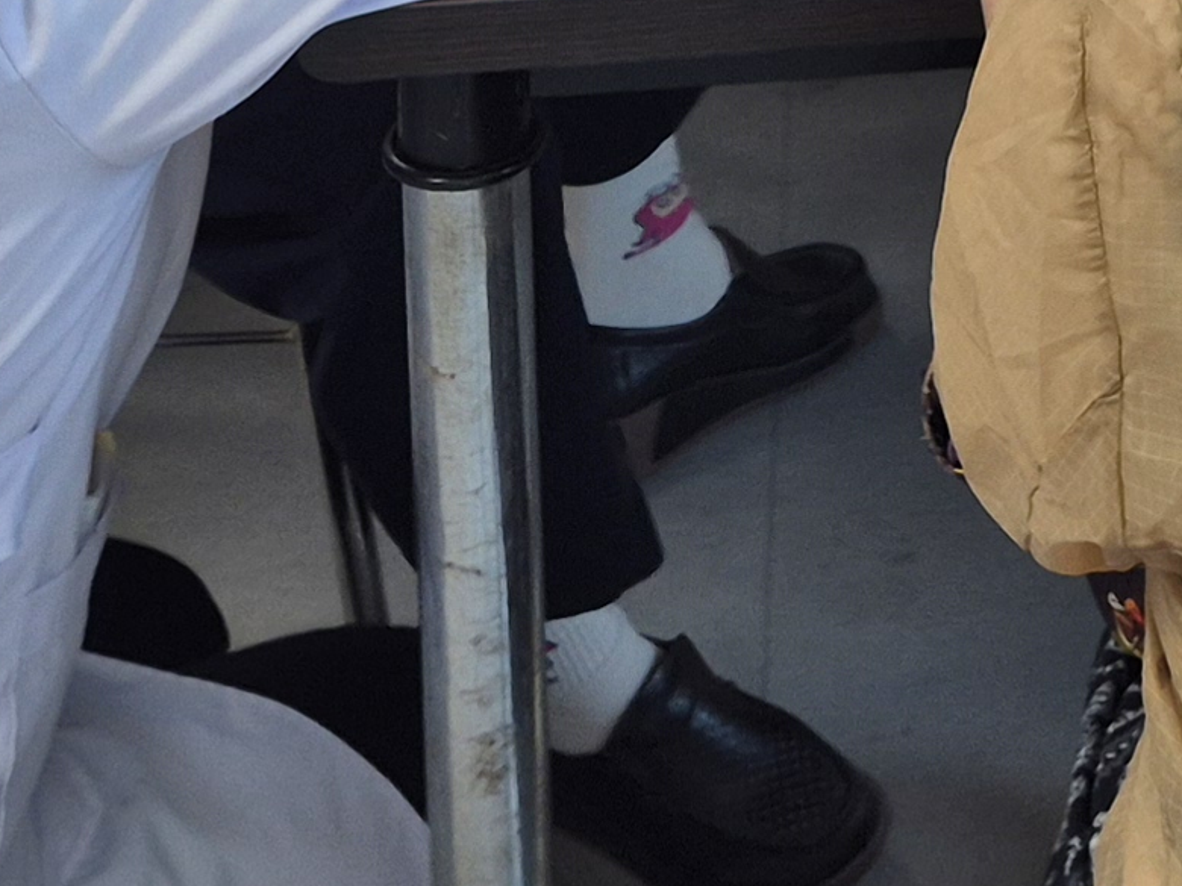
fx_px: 4029
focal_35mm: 118
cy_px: -1142
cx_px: 1384
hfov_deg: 16.1
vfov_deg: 10.9
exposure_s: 1/120
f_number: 1.8
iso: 32
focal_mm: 5.4
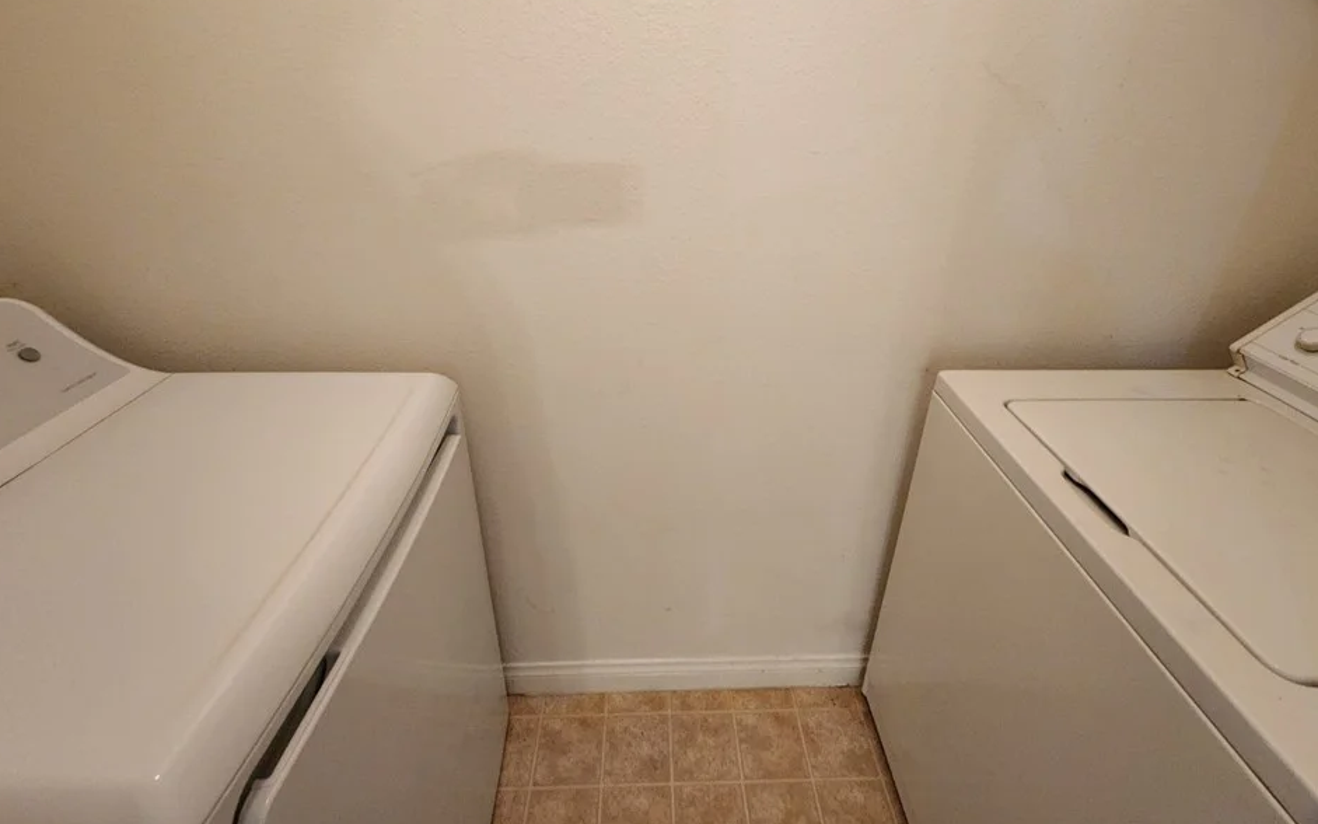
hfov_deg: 101.5
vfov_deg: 74.1
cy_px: 338
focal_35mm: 15
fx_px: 539
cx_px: 668
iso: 400
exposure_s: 1/40
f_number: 2.2
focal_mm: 2.2
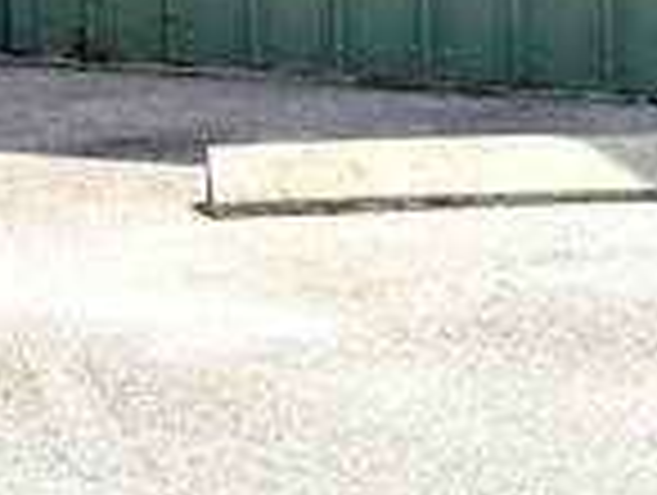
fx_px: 3194
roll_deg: +1.1
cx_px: 122
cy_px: -639
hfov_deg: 11.7
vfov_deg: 8.2
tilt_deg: +3.1
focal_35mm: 168
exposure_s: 1/6173
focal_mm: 6.76
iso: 80
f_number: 1.78
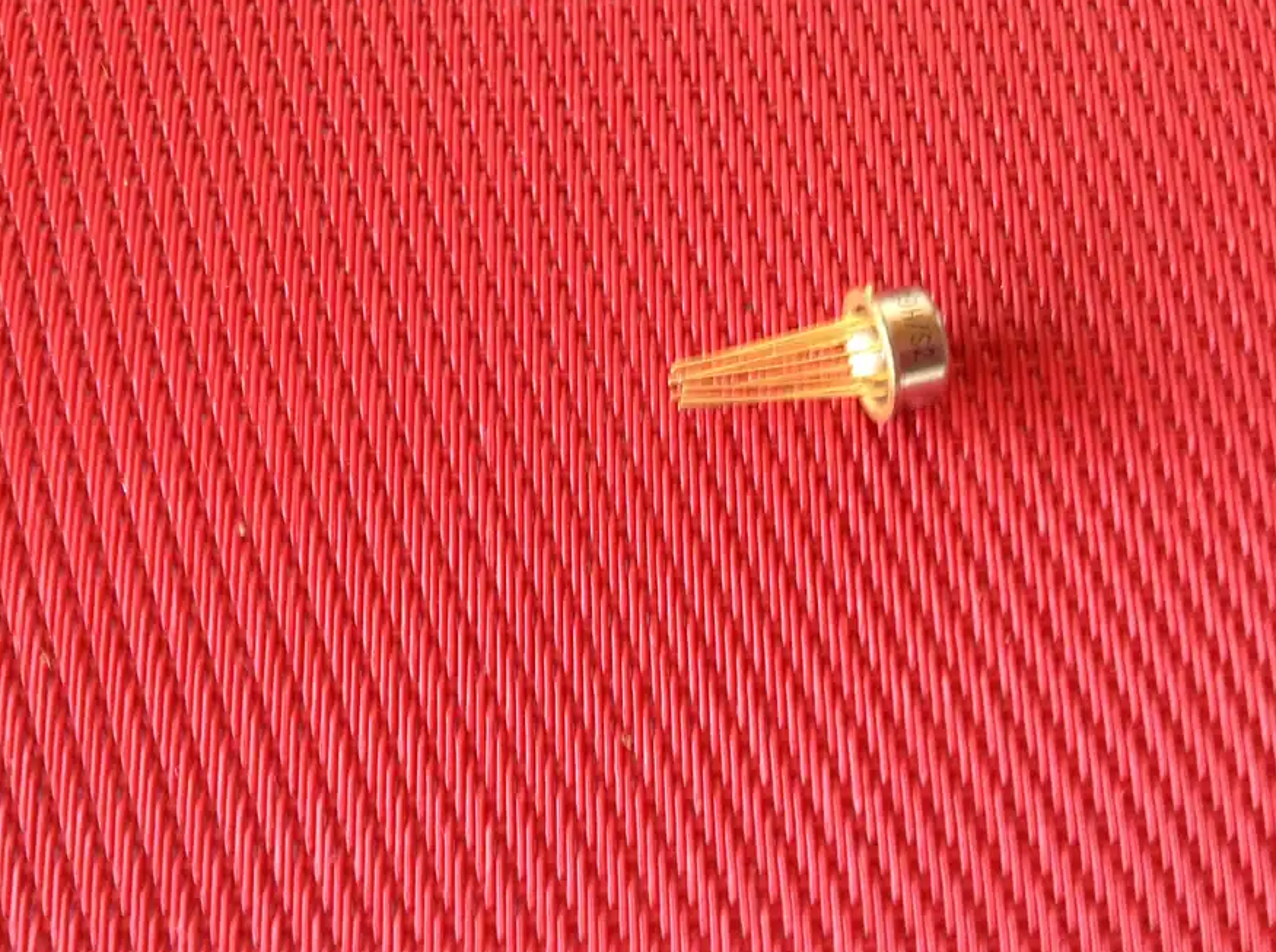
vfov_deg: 35.8
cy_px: 491
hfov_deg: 46.9
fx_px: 1472
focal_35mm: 40
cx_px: 614
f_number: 2.4
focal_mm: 4.28
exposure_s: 1/15
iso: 160
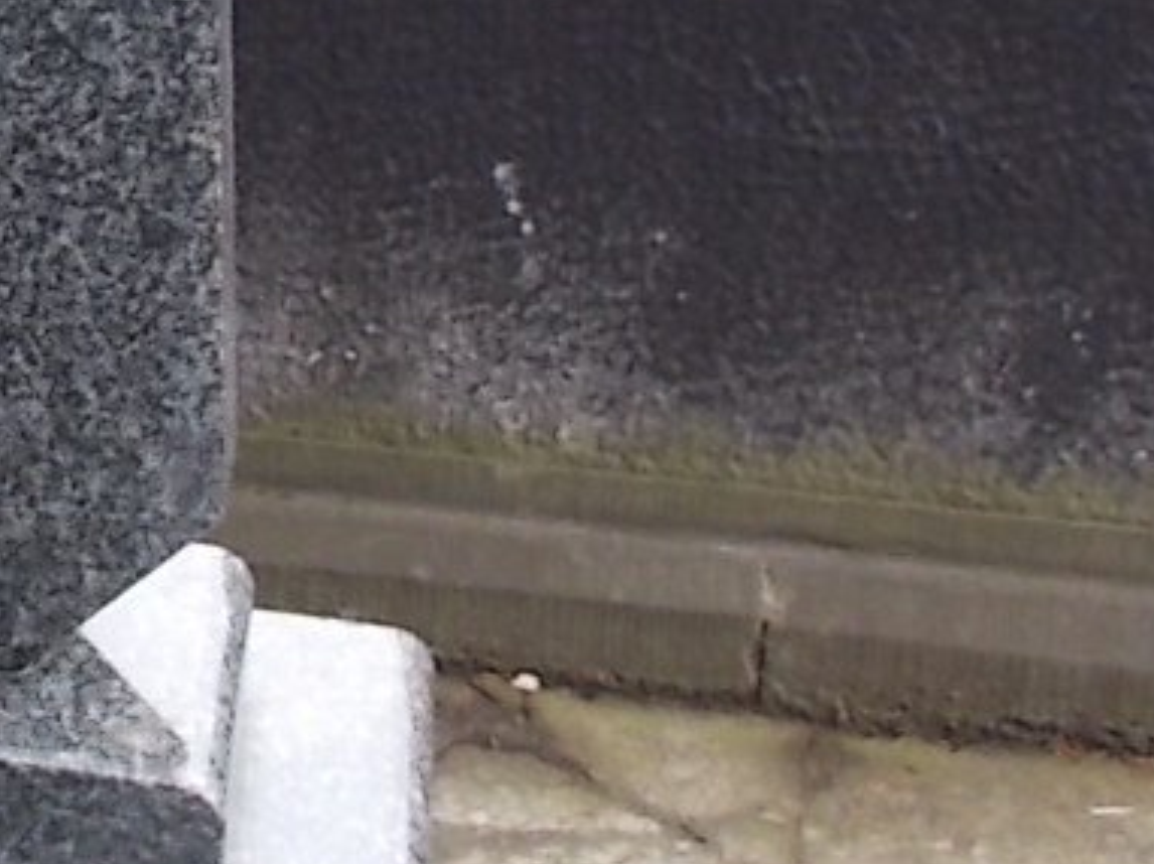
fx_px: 3631
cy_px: -523
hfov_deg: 16.9
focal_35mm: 109
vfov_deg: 12.7
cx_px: -393
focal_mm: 4.6
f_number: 3.2
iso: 80
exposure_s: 1/125
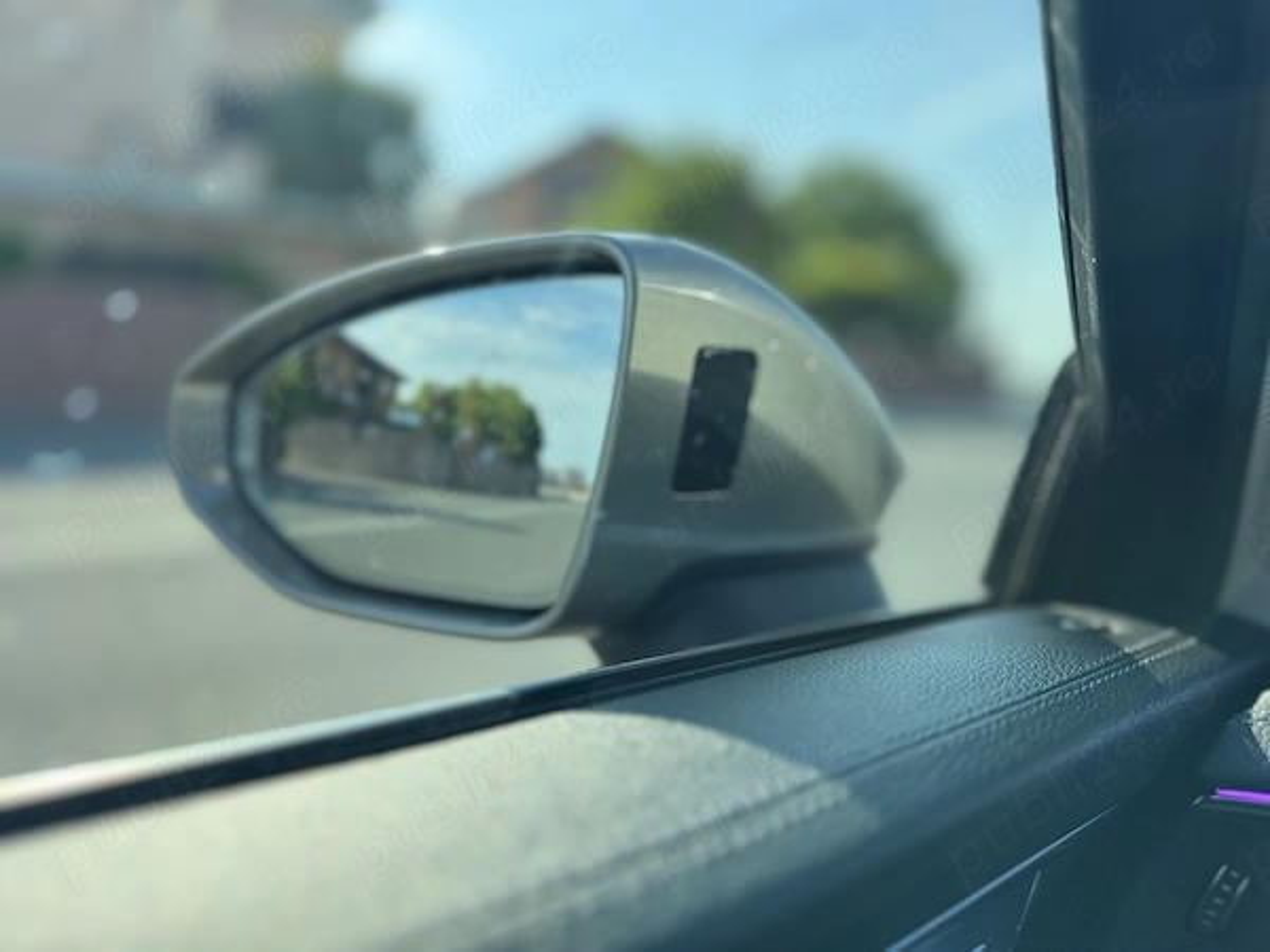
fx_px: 881
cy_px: 476
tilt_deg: -6.6
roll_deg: -1.8
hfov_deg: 71.6
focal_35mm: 24
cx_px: 635
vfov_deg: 56.8
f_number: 1.78
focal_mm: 6.76
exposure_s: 1/1869
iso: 80
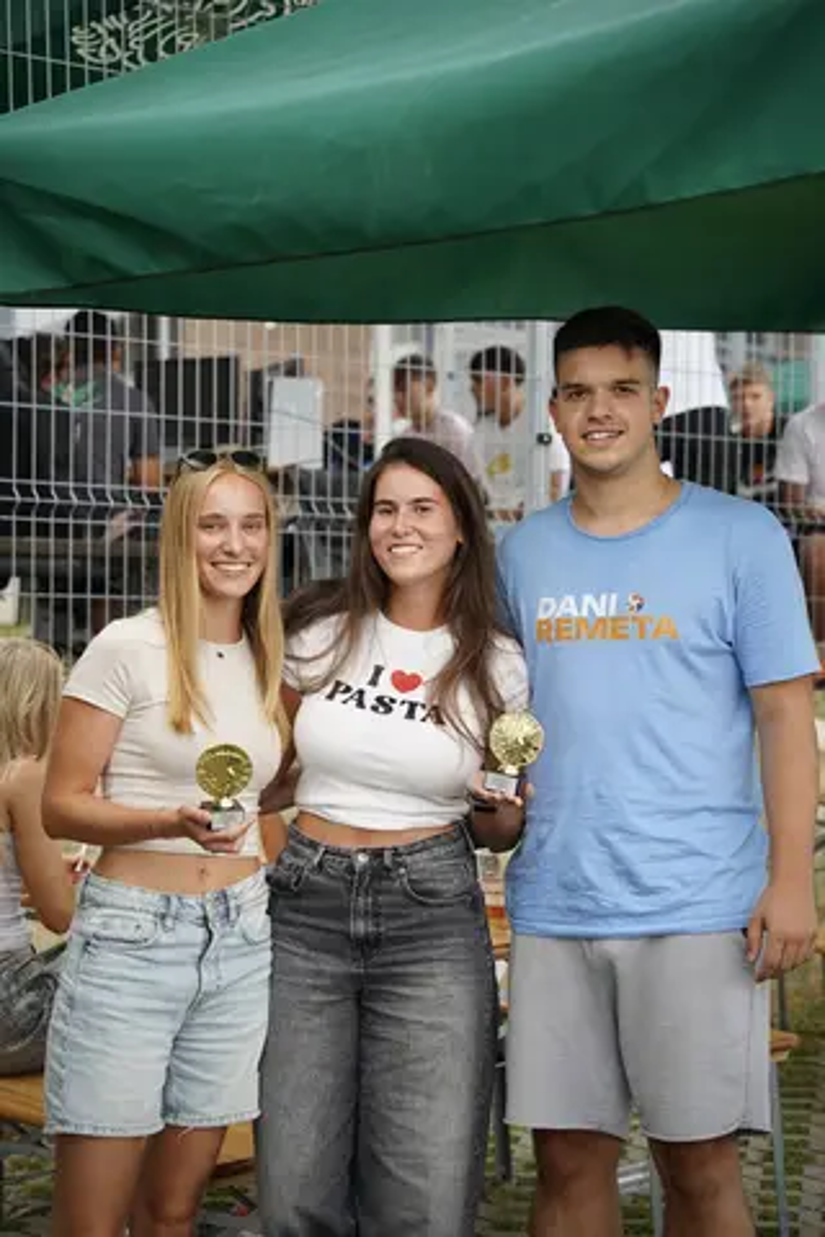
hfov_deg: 17.7
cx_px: 412
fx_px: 2647
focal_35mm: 77
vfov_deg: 26.3
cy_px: 618
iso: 500
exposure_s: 1/250
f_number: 4
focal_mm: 77
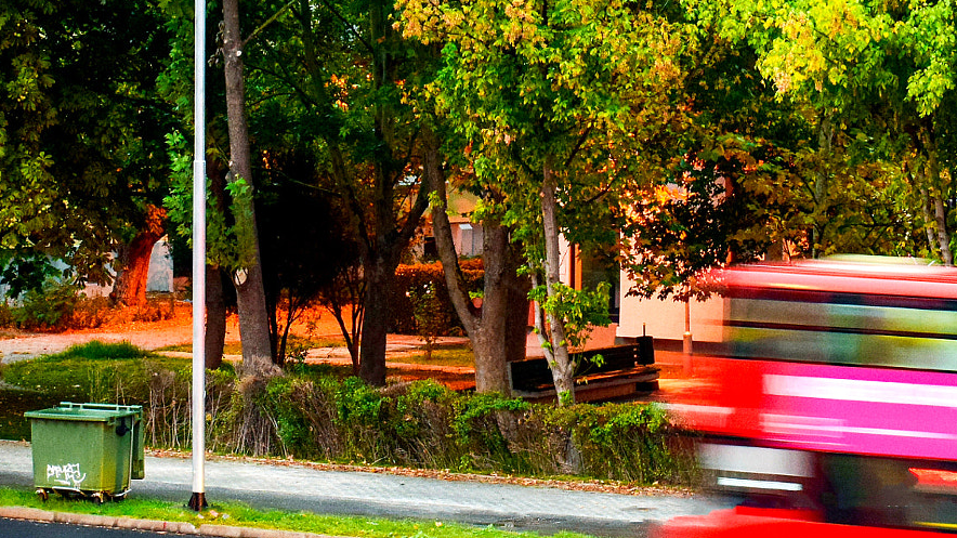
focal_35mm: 199
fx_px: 5049
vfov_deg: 6.1
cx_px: 851
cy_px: 236
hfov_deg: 10.8
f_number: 4.5
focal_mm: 70
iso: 1600
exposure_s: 1/13
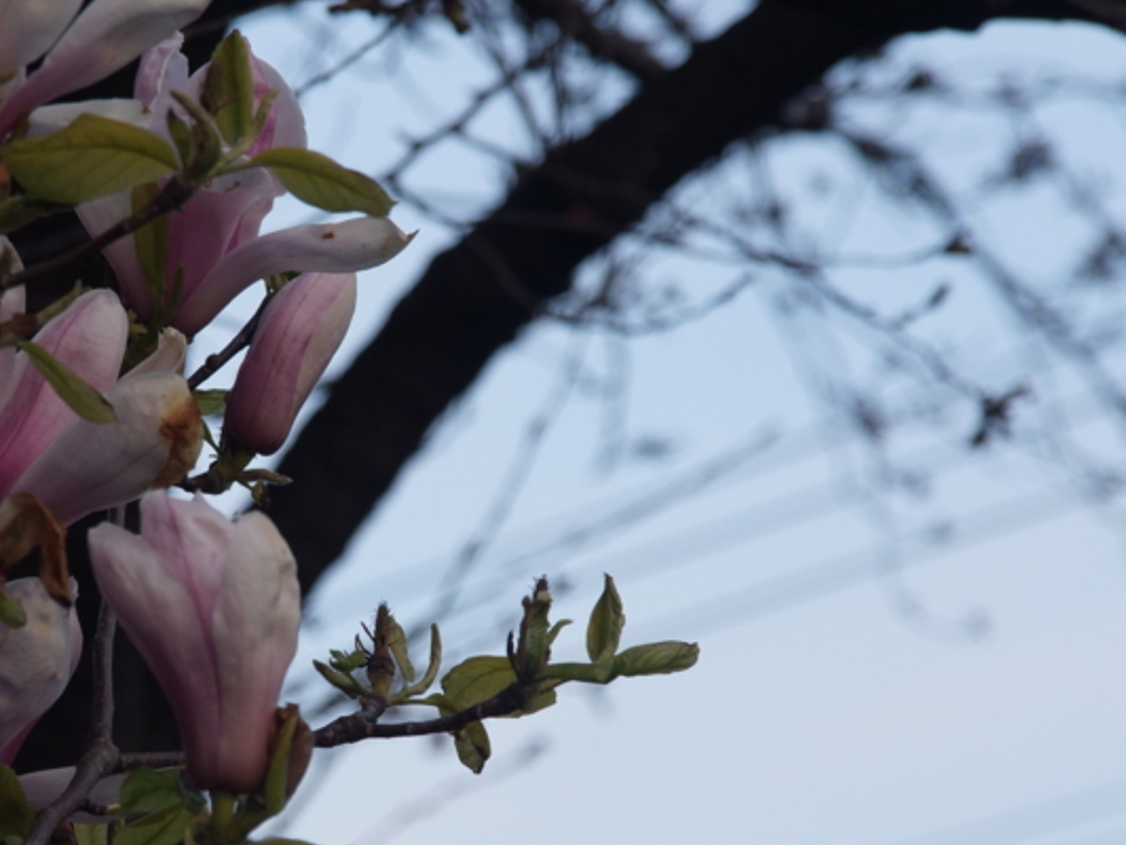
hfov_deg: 7.1
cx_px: 270
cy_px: 517
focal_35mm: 277
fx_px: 9012
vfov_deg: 5.4
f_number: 7.1
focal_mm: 100
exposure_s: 1/160
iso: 250
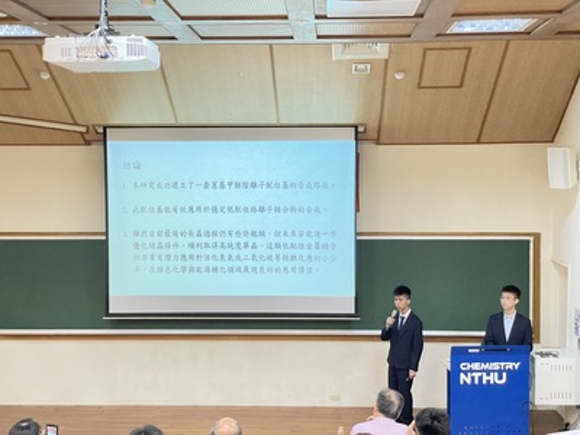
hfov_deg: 36.8
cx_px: 290
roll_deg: -0.4
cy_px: 218
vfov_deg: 28.0
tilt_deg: -1.8
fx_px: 871
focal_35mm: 52
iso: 320
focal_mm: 6
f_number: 2
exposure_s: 1/60
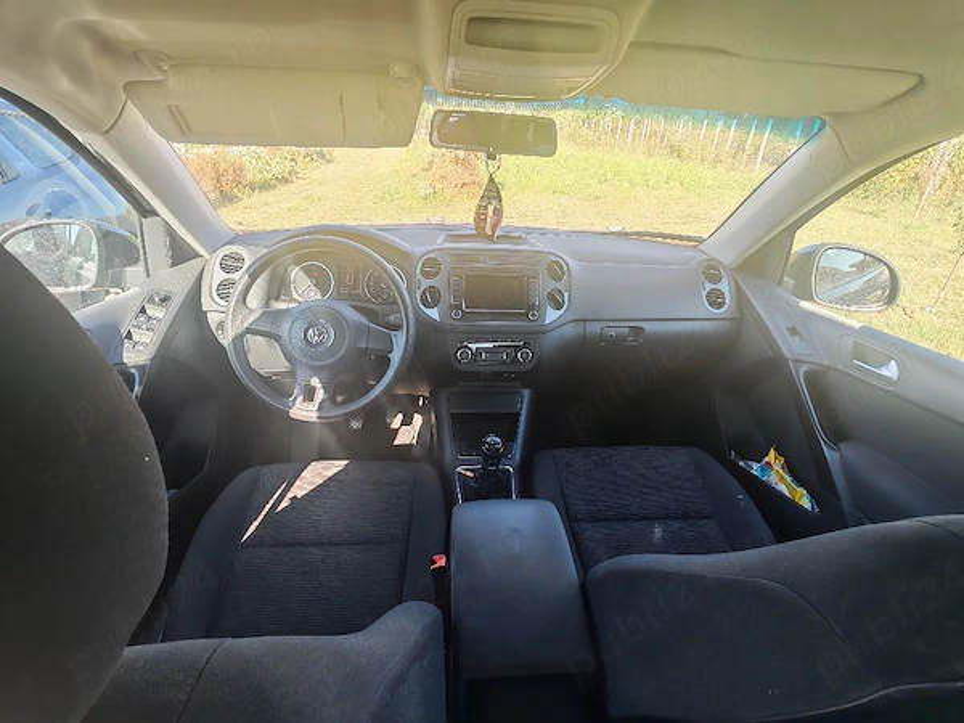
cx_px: 482
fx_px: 446
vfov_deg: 78.1
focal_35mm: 16
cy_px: 362
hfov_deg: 94.5
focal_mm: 1.96
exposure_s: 1/100
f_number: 2.2
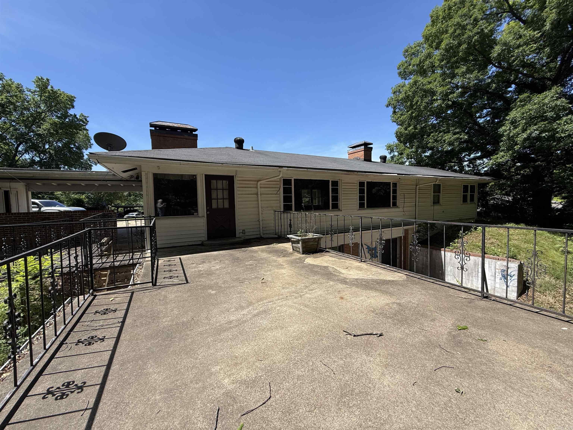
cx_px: 286
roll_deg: +0.5
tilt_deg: -2.6
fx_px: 232
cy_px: 215
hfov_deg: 102.1
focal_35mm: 14
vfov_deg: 85.7
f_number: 2.2
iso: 50
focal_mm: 2.22
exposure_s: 1/1068
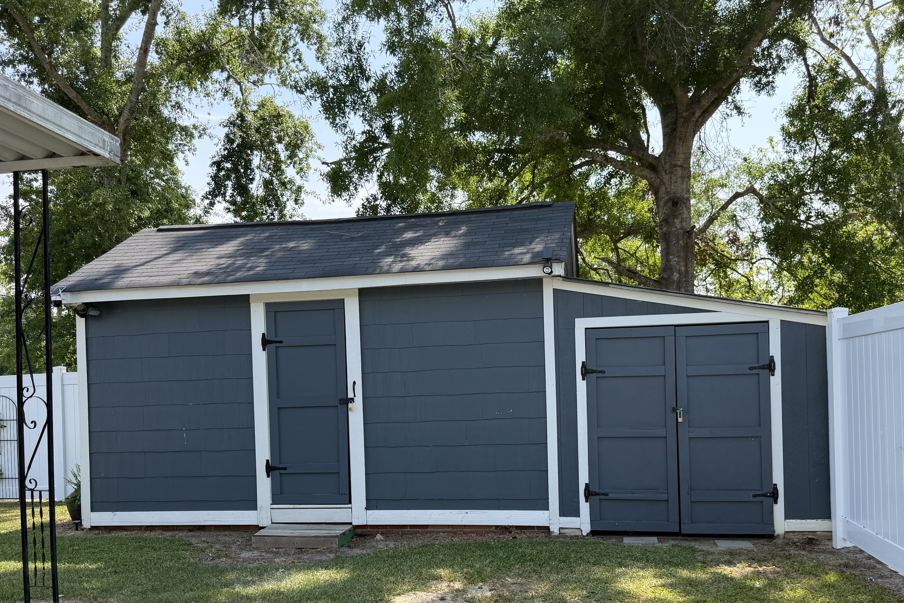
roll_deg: +1.8
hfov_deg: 58.7
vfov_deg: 40.8
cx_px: 457
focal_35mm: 32
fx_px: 804
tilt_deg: -0.3
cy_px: 387
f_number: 1.78
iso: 80
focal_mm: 6.76
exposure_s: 1/1653
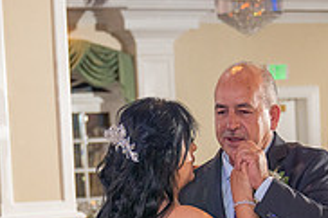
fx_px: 1511
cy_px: 345
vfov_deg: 8.1
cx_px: 207
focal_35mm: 166
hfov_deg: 12.4
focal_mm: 52
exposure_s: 1/160
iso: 640
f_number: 3.2
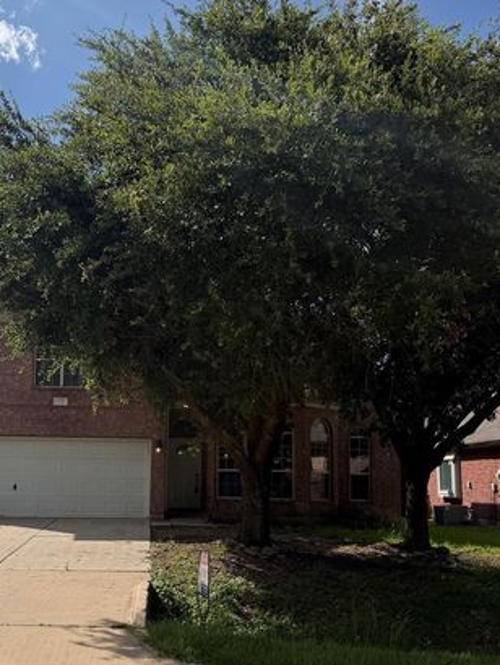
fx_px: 750
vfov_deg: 47.6
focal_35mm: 39
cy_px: 398
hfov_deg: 36.5
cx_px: 172
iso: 100
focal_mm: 6.76
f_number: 1.78
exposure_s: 1/8130
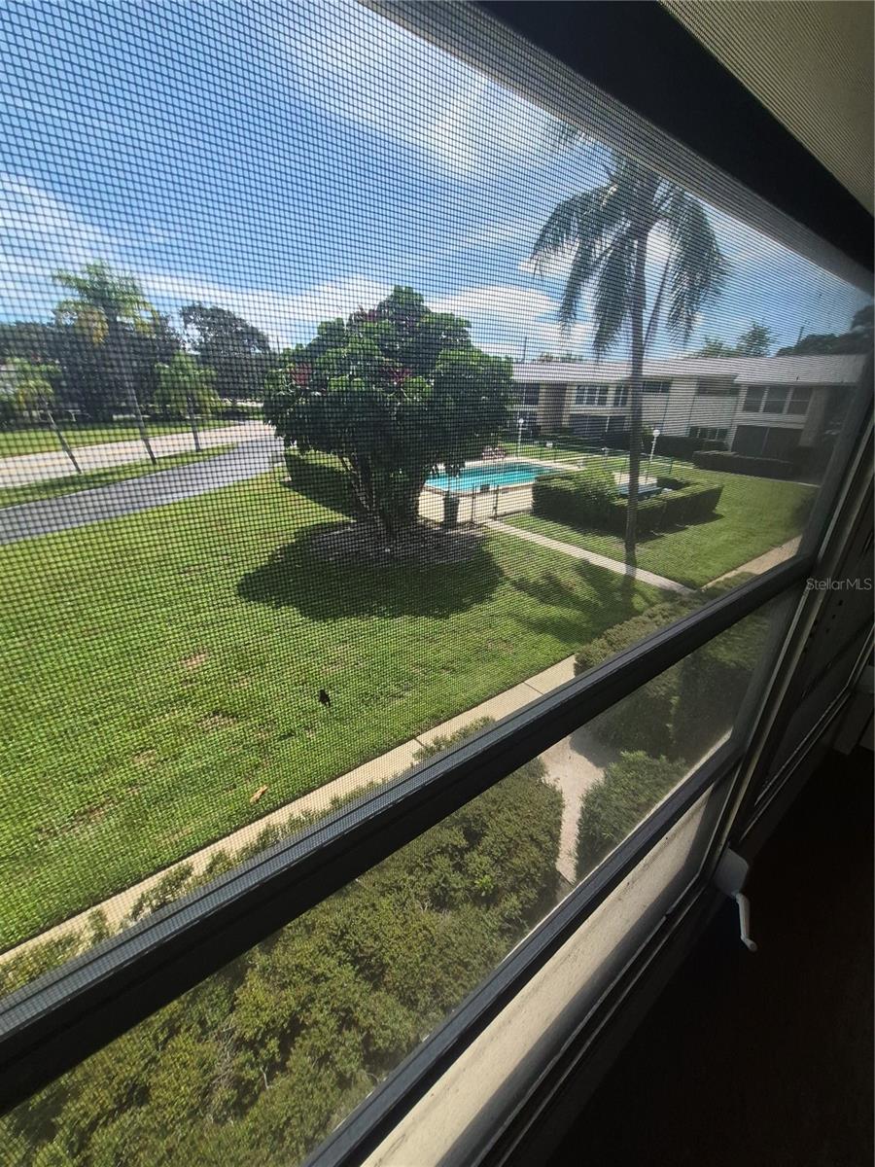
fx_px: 438
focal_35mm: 13
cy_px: 584
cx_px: 438
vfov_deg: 106.2
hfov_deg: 89.9
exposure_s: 1/1996
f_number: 2.2
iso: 80
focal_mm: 1.74
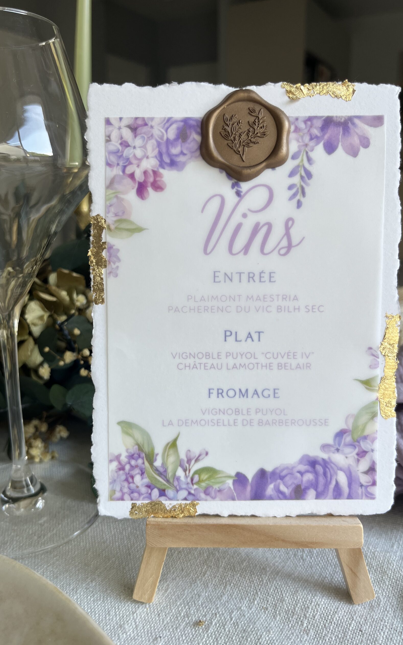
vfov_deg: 66.5
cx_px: 176
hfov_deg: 44.4
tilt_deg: -15.2
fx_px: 492
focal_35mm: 28
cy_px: 322
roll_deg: +1.7
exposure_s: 1/122
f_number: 1.6
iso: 50
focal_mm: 5.1
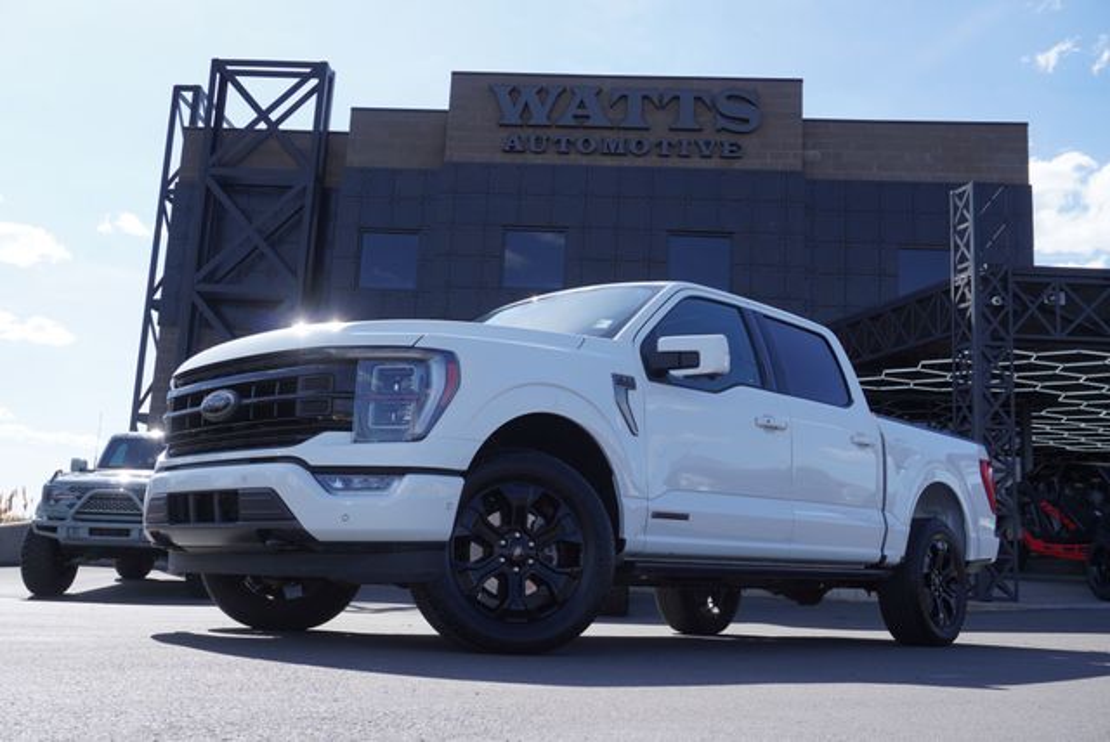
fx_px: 1111
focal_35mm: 36
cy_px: 371
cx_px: 555
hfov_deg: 53.1
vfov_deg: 36.9
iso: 100
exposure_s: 1/200
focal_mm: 24
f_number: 8
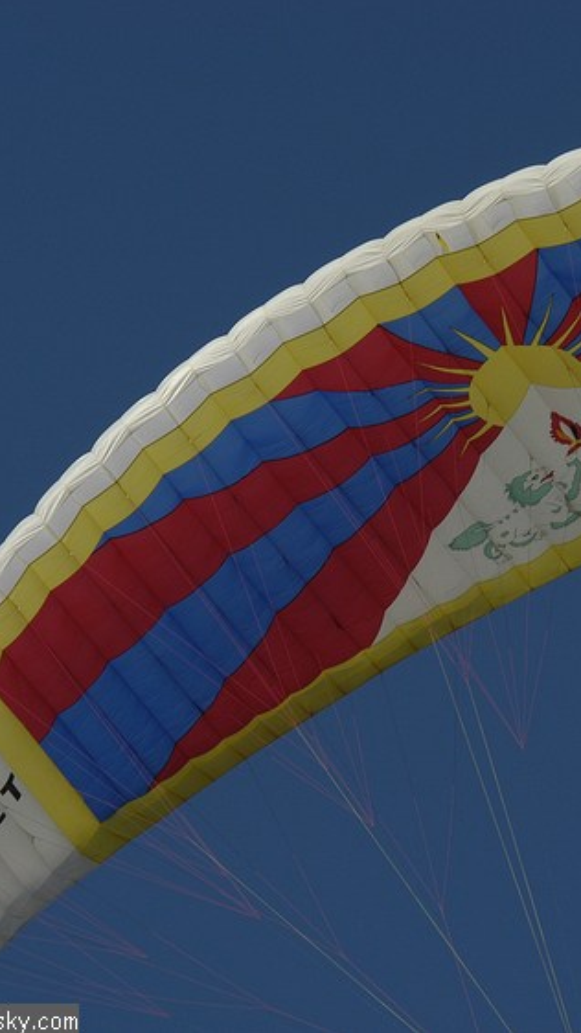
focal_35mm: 427
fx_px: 11698
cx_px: 574
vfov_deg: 5.1
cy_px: 517
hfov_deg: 2.8
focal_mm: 180
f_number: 7.1
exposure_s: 1/800
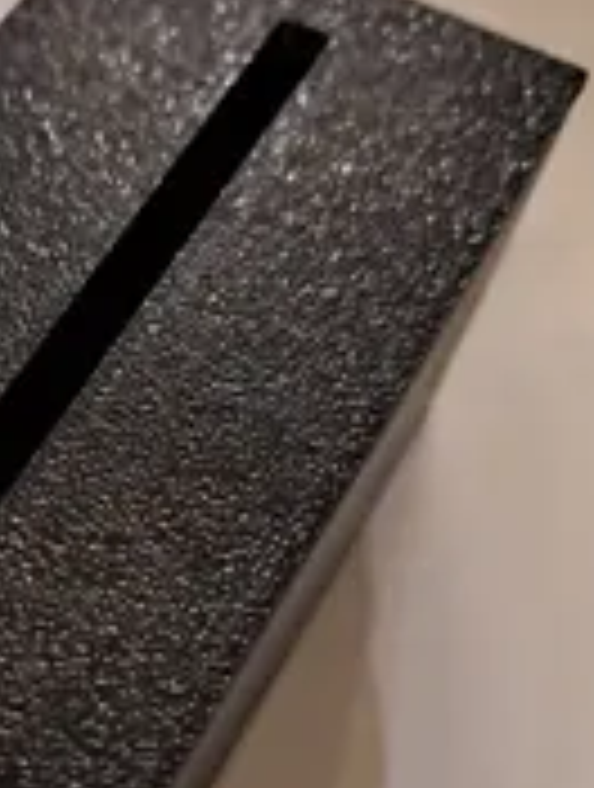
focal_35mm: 57
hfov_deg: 24.9
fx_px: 1299
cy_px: 567
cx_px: 40
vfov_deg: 33.2
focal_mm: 4.65
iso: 400
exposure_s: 1/20
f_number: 1.8
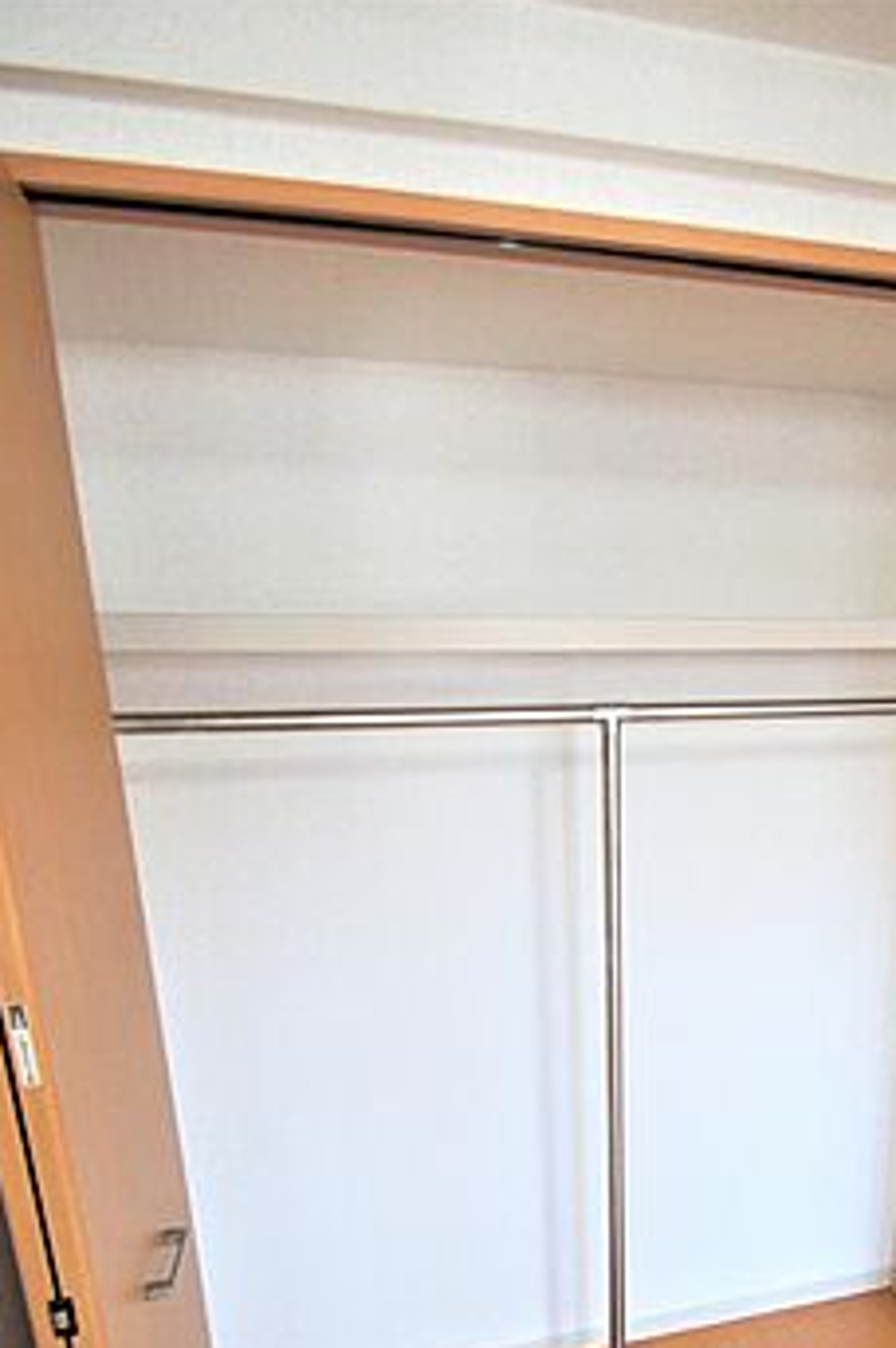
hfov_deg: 58.6
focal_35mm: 21
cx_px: 560
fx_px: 786
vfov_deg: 78.0
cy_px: 924
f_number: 3.5
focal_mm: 10
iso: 250
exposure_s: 1/30
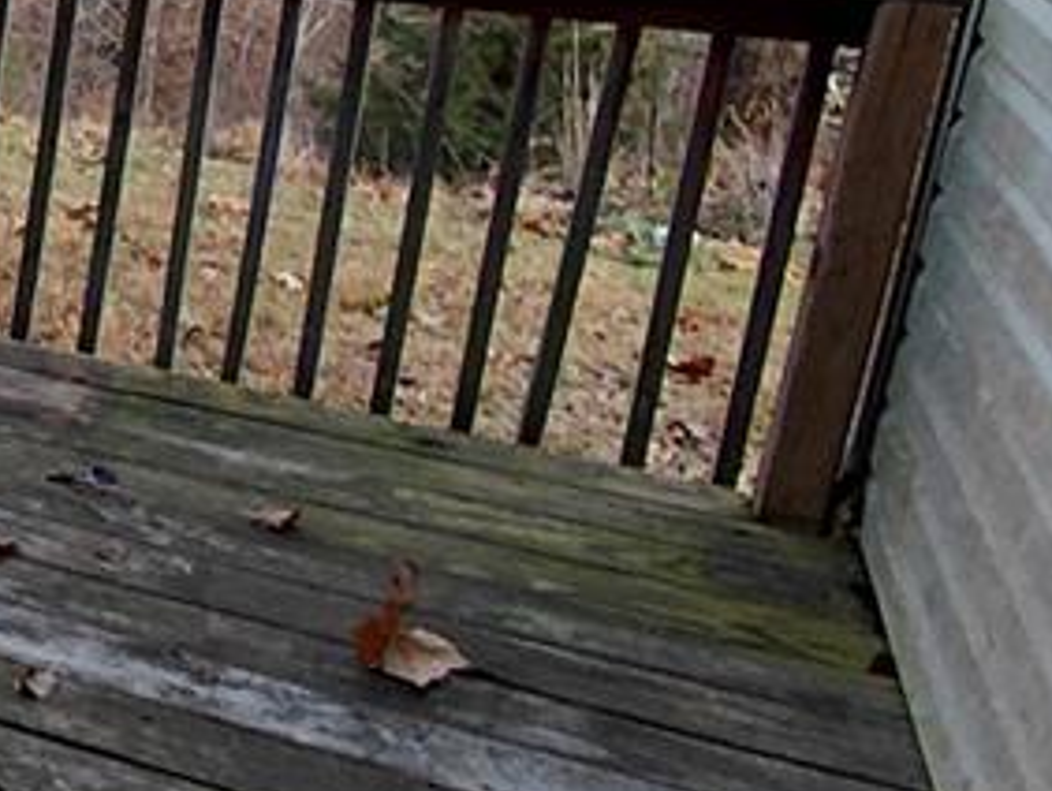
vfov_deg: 24.7
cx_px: -586
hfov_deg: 24.5
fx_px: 1764
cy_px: 127
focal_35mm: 58
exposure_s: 1/448
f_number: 2.2
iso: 40
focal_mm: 1.64
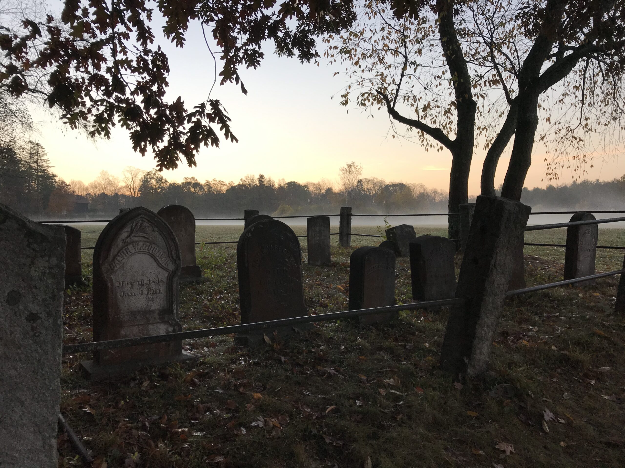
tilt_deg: +1.9
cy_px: 234
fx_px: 506
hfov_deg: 63.4
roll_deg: +0.8
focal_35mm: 28
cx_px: 312
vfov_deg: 49.7
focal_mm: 3.99
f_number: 1.8
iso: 20
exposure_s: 1/123
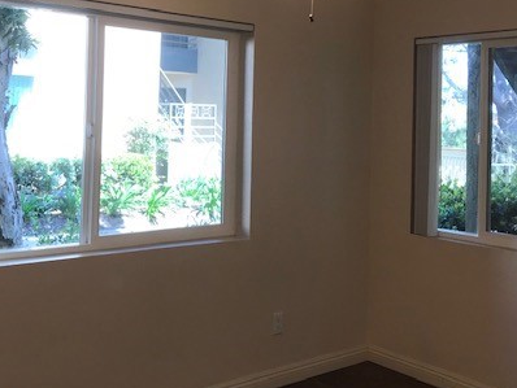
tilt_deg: -0.2
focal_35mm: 45
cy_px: 115
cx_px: 208
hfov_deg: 41.9
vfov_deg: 31.8
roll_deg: -0.8
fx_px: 672
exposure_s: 1/120
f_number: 1.8
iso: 40
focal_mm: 3.99
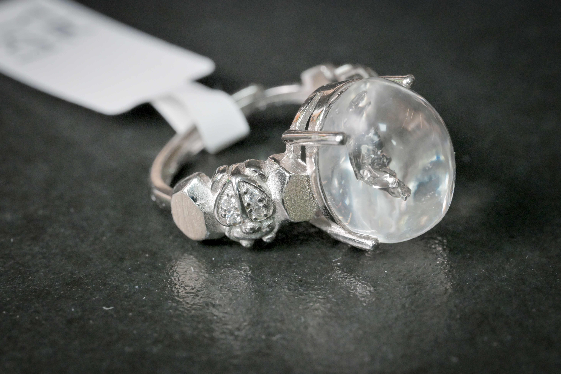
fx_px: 1636
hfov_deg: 19.5
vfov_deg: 13.0
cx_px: 280
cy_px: 187
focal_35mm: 105
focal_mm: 105
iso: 5600
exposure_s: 1/125
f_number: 16
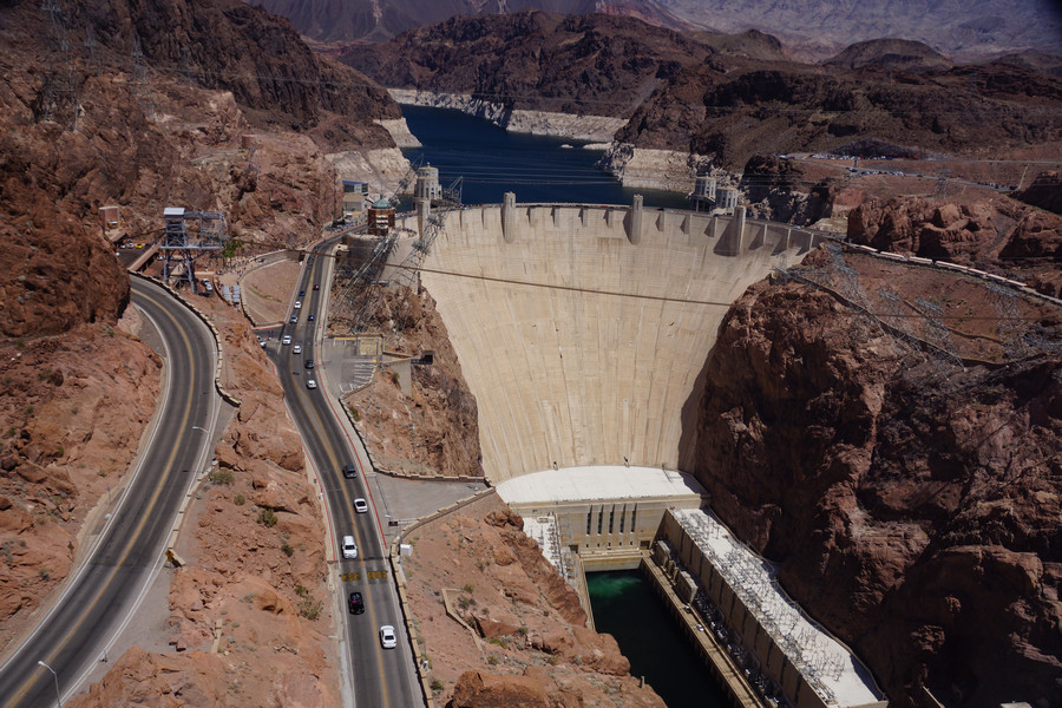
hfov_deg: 61.9
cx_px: 531
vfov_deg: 43.6
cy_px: 354
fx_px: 885
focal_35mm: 30
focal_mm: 20
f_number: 11
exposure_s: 1/100
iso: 100
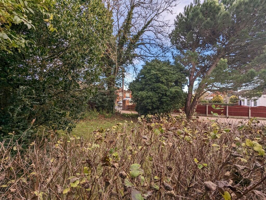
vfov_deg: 78.2
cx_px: 133
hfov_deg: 94.4
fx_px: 123
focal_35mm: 16
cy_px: 100
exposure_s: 1/388
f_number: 2.2
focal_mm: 2.35
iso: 46
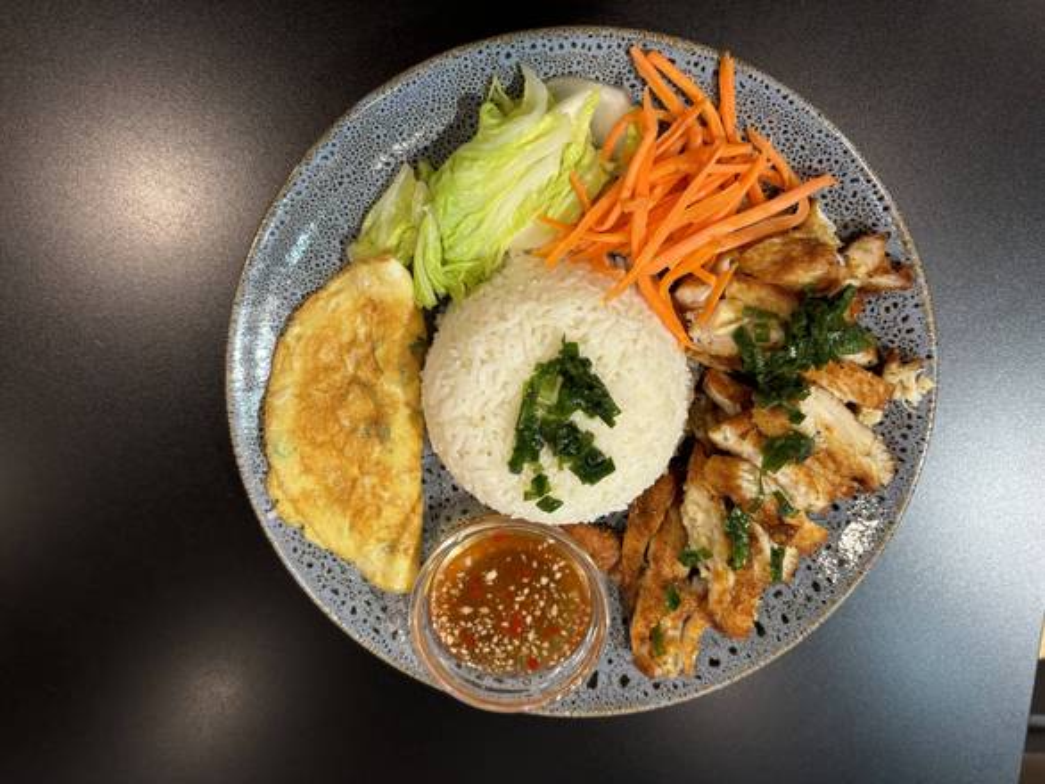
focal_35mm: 26
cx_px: 522
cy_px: 392
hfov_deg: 67.3
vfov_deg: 53.1
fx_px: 785
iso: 80
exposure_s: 1/50
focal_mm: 5.96
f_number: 1.6
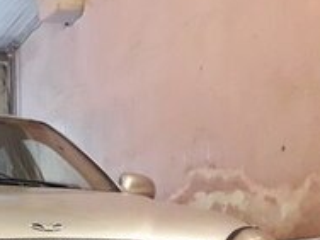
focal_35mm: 95
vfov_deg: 14.8
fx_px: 878
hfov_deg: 19.9
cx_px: -19
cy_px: 328
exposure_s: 1/25
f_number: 1.9
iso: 250
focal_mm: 3.6
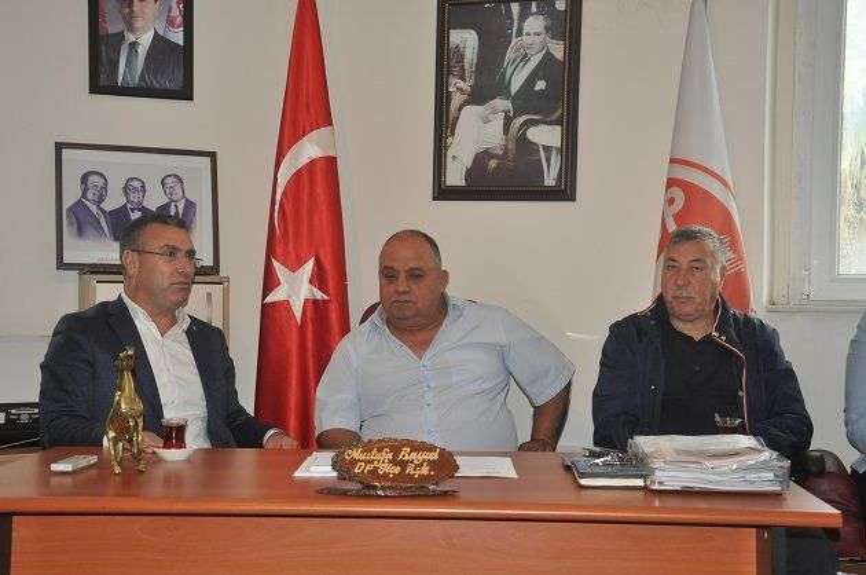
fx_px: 1261
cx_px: 433
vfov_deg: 25.7
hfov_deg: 37.9
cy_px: 288
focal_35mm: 52
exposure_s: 1/60
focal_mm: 35
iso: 800
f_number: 4.5
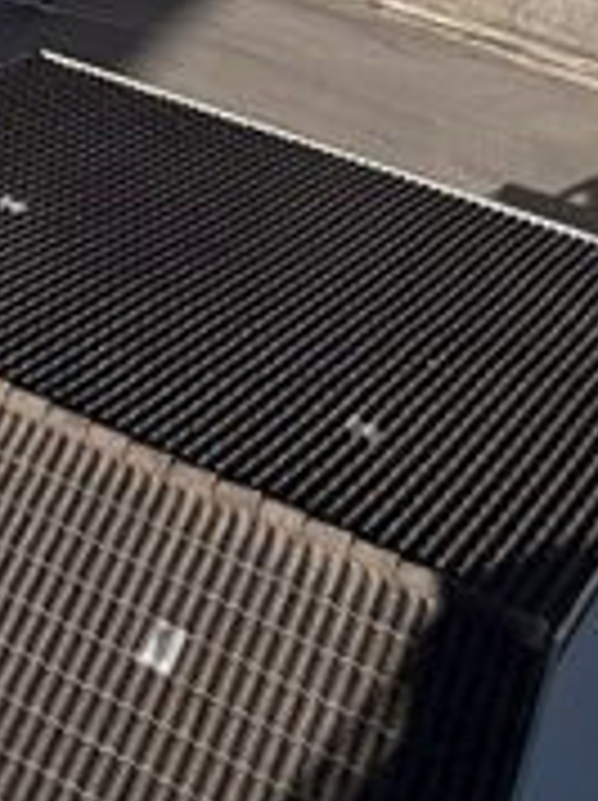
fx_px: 2124
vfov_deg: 15.1
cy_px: -992
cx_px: -245
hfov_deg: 15.1
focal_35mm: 92
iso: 50
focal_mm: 2.22
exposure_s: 1/2717
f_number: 2.2
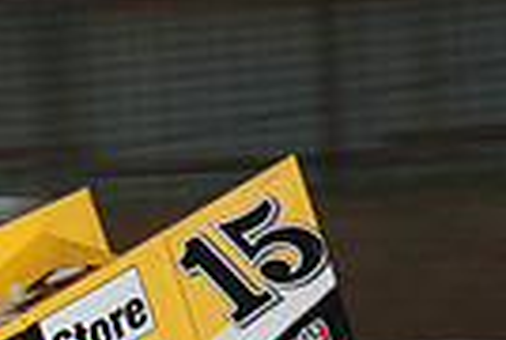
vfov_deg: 3.4
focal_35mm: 402
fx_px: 5663
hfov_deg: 5.1
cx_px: -57
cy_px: 518
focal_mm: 62
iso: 250
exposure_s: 1/160
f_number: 4.5
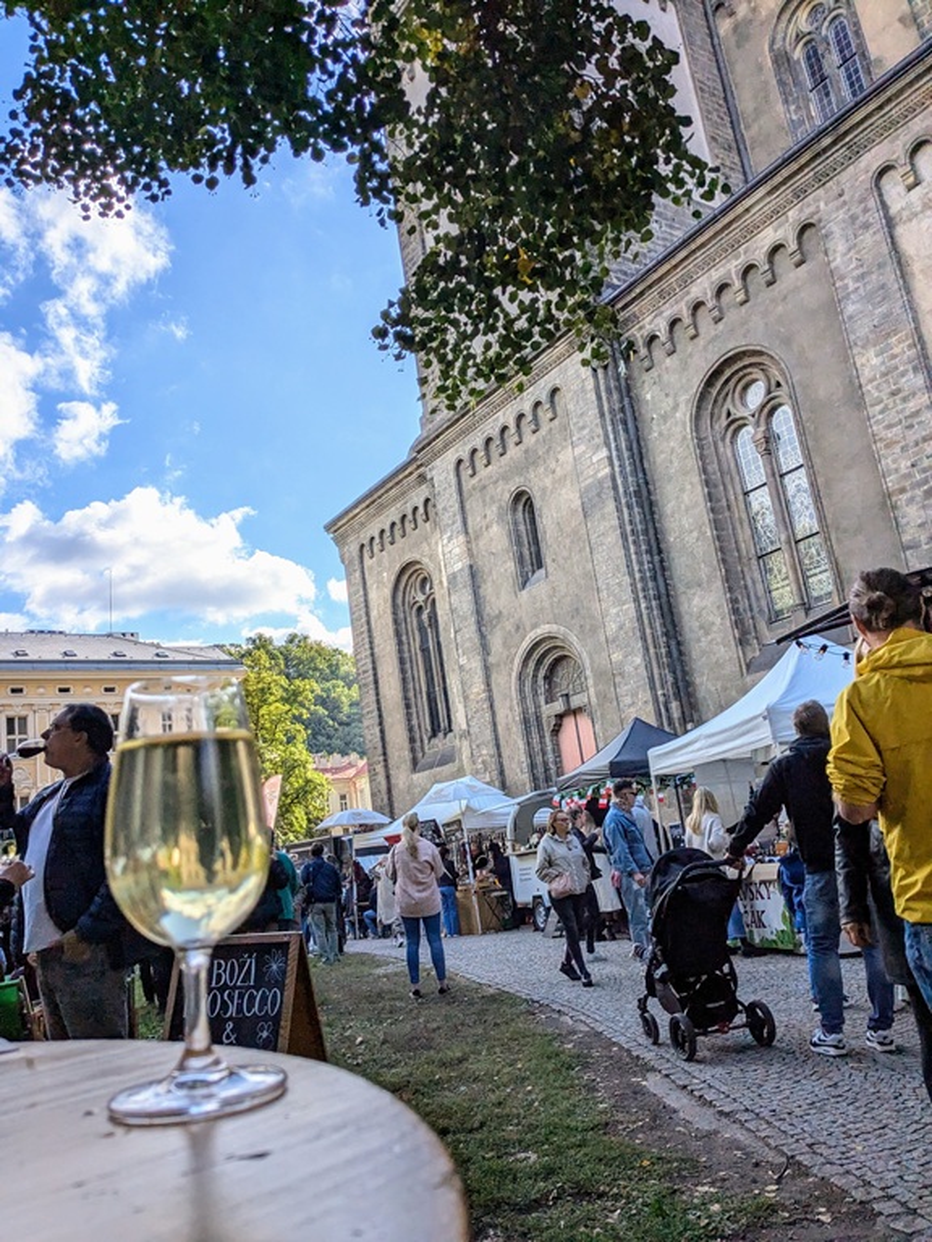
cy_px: 621
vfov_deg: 65.3
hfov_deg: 51.4
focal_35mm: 27
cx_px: 466
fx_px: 969
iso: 47
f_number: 1.73
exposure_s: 1/3344
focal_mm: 4.38
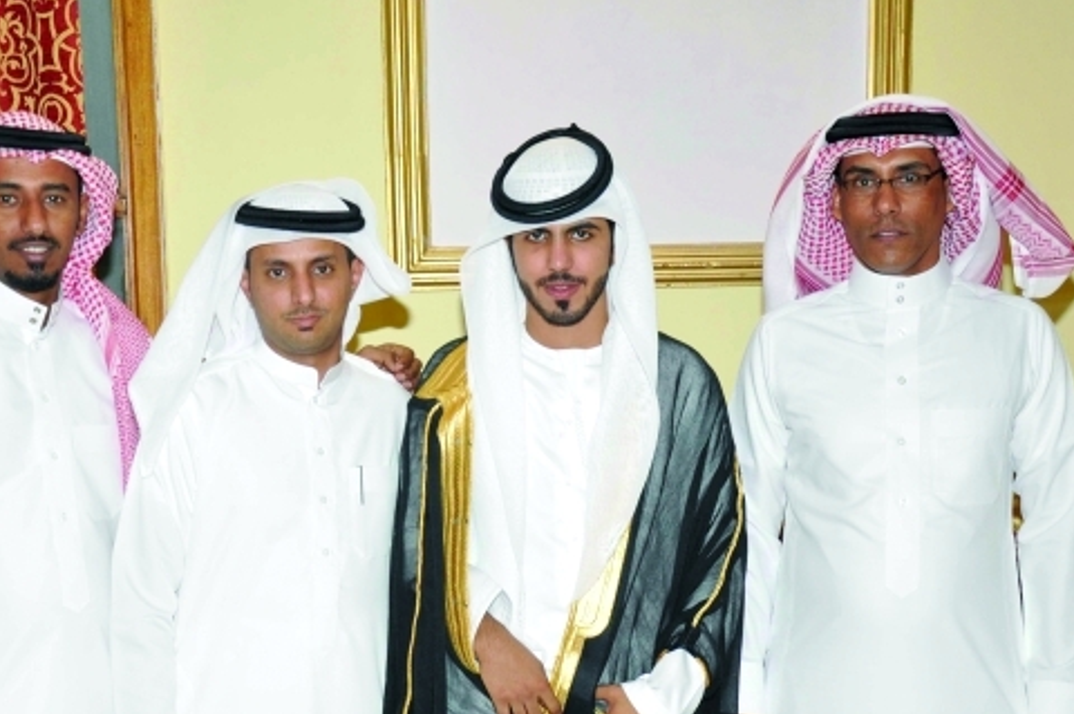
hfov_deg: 31.4
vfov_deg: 21.1
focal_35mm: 64
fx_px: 1907
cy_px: 471
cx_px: 448
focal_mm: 32
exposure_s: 1/100
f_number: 4.2
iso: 800
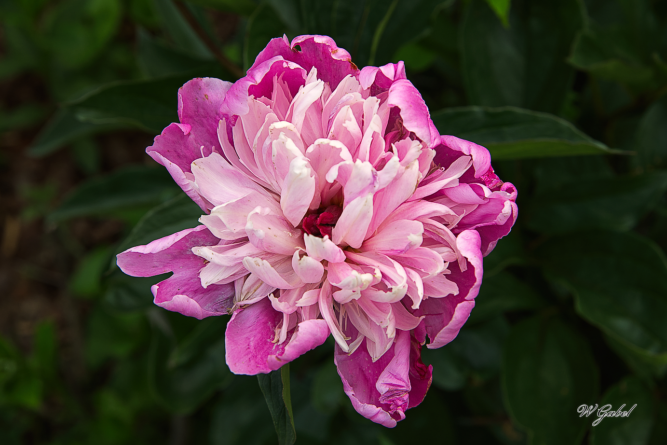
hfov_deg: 23.6
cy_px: 223
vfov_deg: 15.9
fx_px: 1593
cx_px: 332
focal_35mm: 86
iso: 250
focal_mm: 85
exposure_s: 1/30
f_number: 10
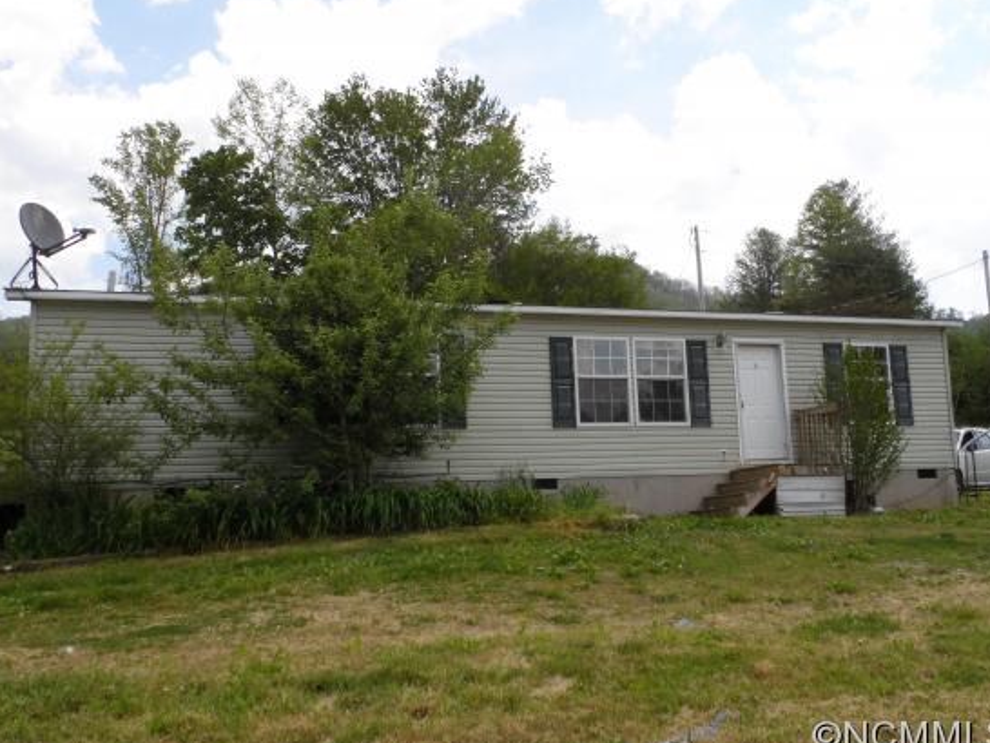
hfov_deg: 53.9
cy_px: 382
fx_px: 973
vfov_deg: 41.8
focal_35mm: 34
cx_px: 511
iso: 100
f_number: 3.4
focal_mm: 5.3
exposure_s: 1/750
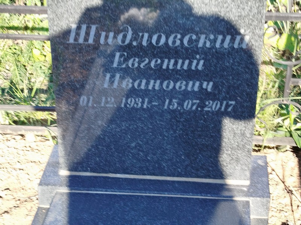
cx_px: 150
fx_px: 209
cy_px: 112
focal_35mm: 24
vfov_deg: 56.8
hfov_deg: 71.6
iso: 50
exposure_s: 1/120
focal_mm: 5.31
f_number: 1.7
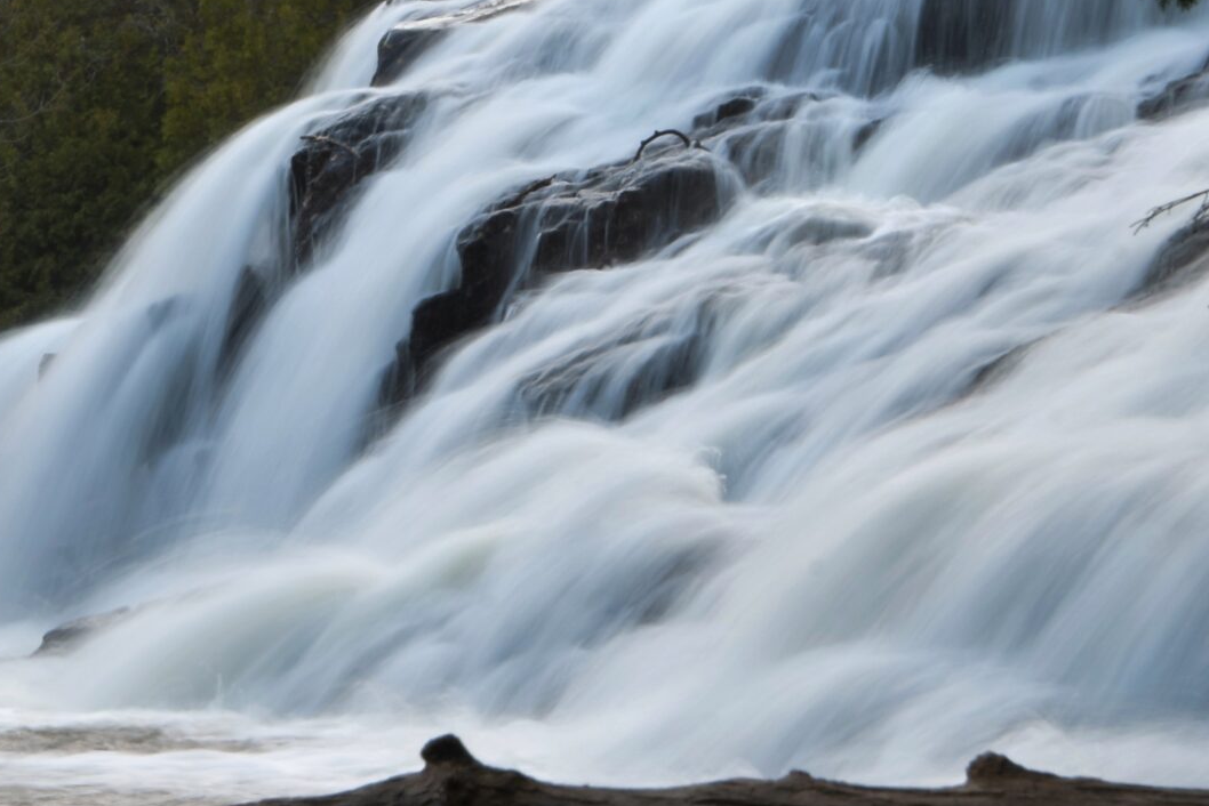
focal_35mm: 105
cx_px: 295
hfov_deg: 19.3
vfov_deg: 13.0
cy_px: 325
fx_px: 3534
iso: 50
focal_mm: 29
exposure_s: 1/5
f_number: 22
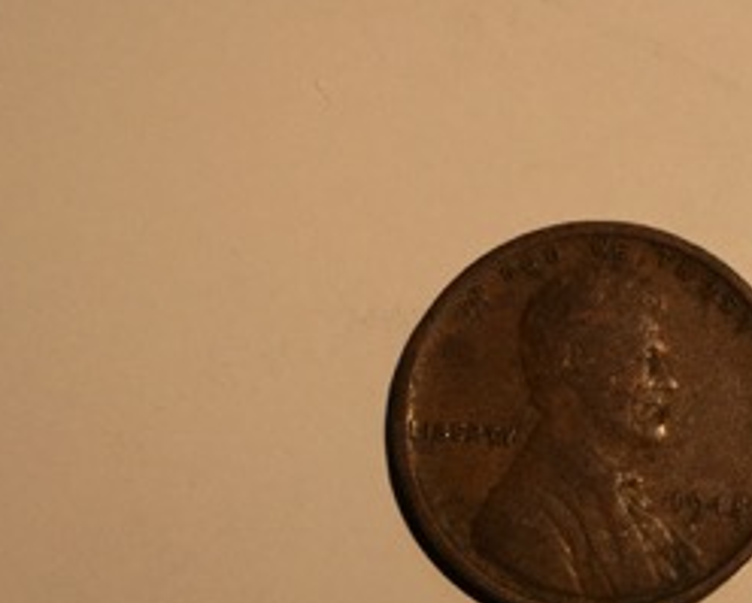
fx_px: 1738
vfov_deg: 19.4
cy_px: 503
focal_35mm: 78
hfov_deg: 23.8
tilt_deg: -81.2
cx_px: 658
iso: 25
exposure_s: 1/259
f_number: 2.4
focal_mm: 3.3
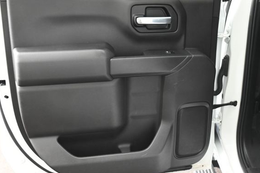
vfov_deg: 31.1
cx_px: 116
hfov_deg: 45.4
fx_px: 310
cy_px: 83
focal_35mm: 43
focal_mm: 38
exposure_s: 1/60
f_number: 7.1
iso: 2500
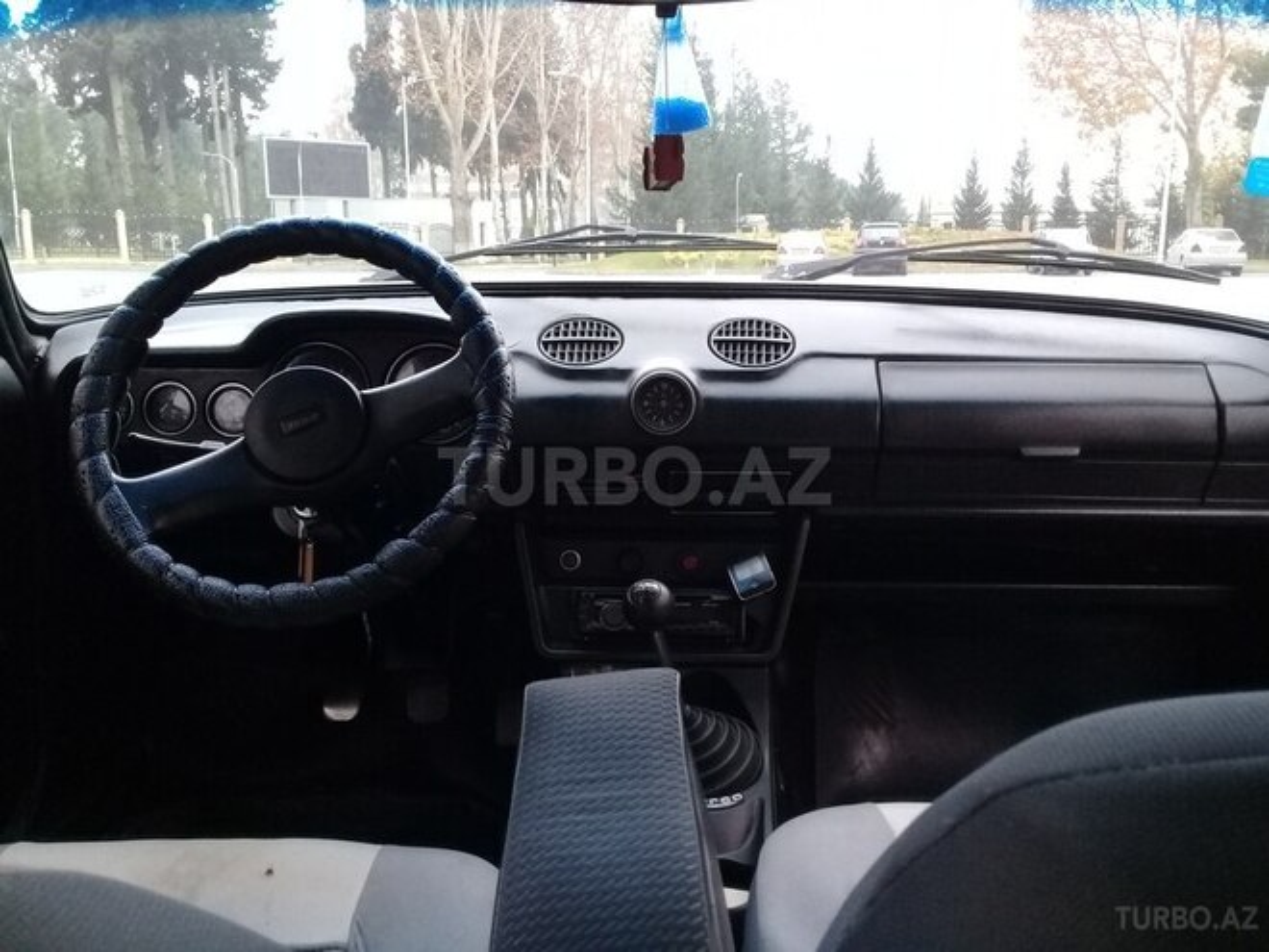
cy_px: 476
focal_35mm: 31
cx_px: 634
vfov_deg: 45.4
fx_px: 1136
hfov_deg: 58.4
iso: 200
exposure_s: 1/25
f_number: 2.2
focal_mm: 3.3
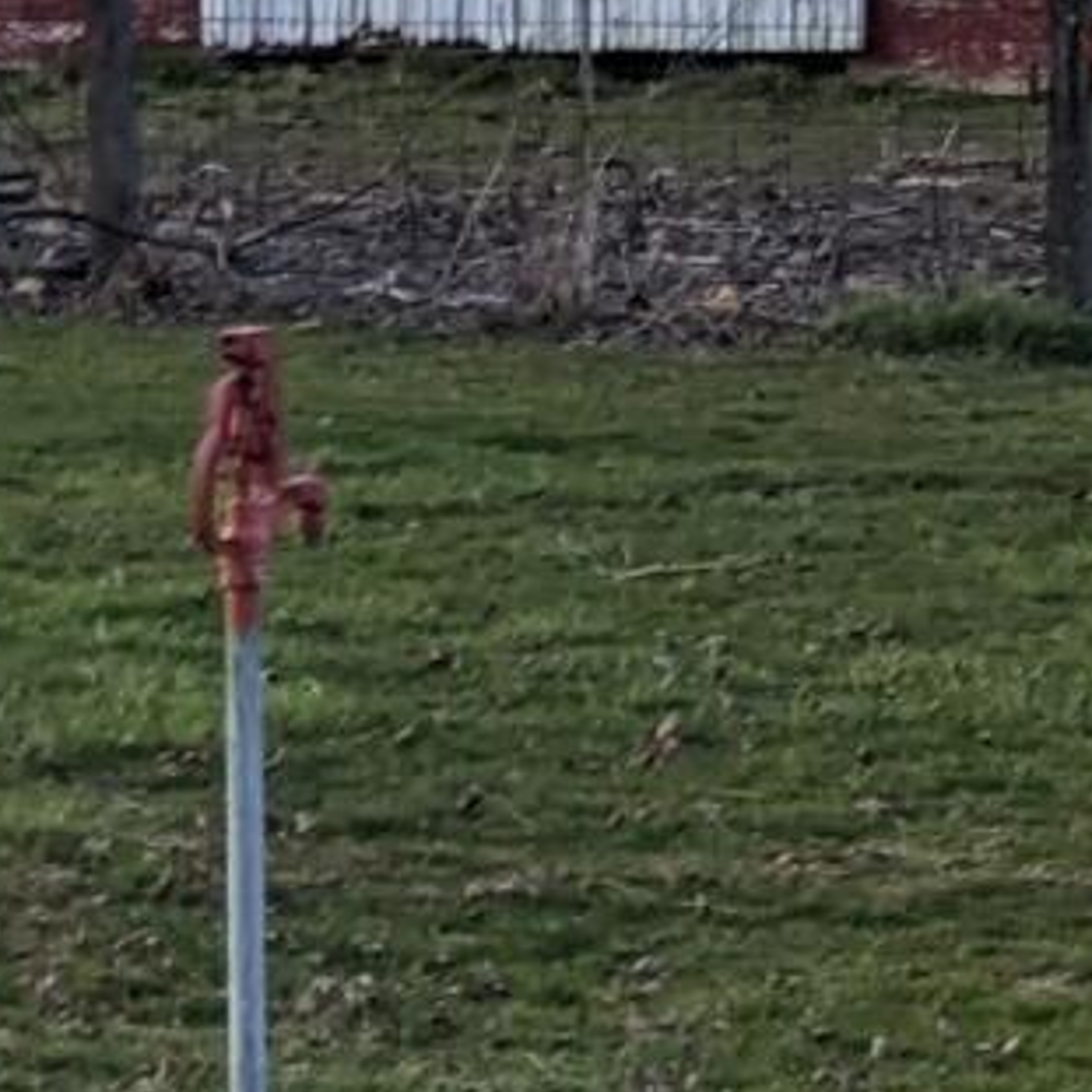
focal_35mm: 230
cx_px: -1580
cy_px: 344
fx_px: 8209
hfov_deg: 7.1
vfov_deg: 7.6
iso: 33
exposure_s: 1/1170
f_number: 1.73
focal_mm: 4.38
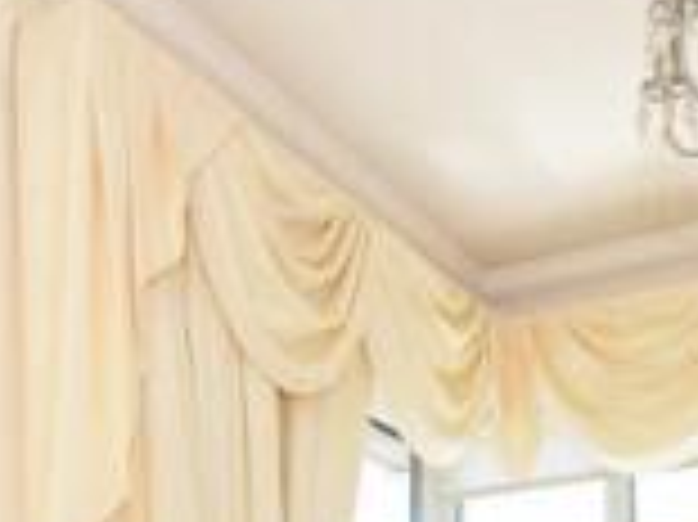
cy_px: 844
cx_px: 428
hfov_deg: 31.6
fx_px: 1229
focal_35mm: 61
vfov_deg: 19.8
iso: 400
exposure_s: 1/200
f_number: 10
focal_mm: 10
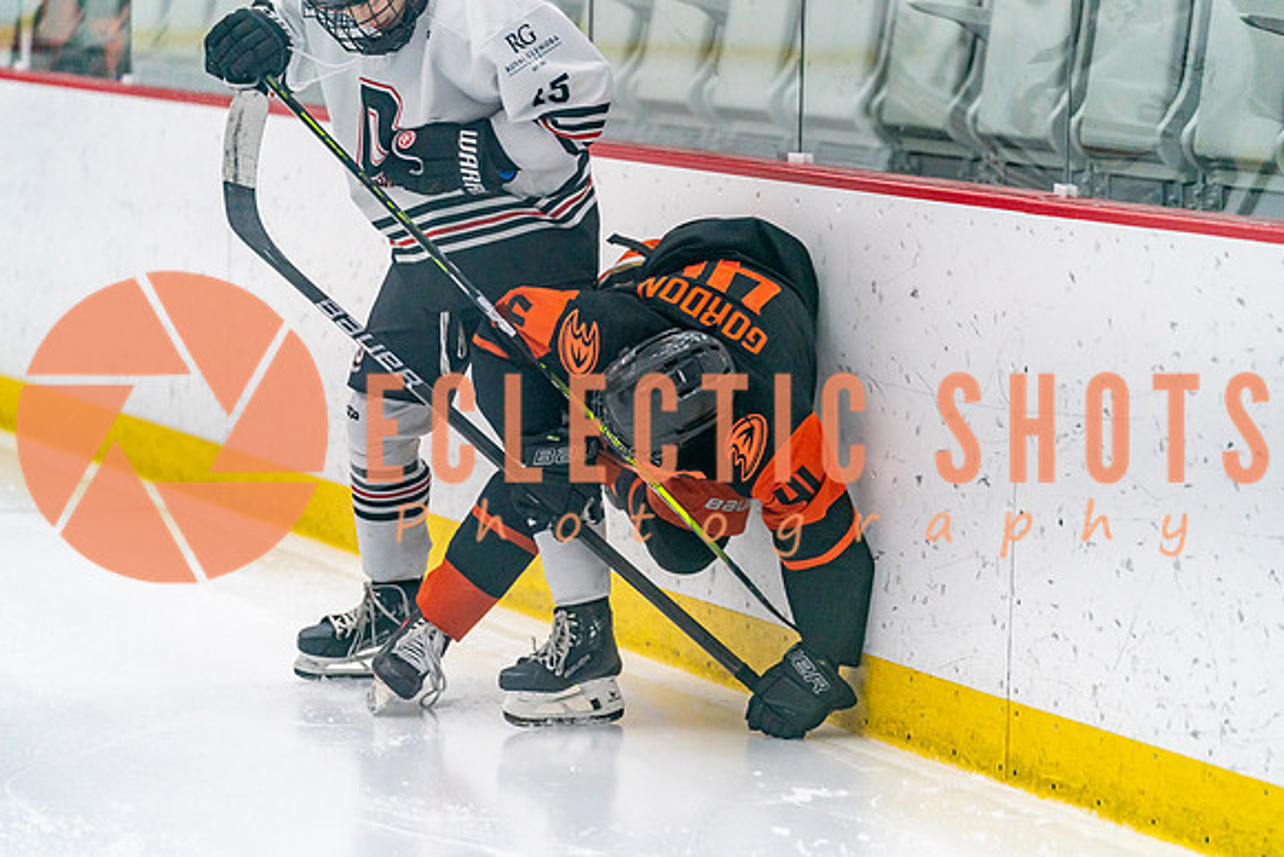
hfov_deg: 13.7
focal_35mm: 150
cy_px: 428
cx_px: 642
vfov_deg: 9.2
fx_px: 5351
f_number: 2.8
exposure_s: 1/1250
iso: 3200
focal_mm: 150
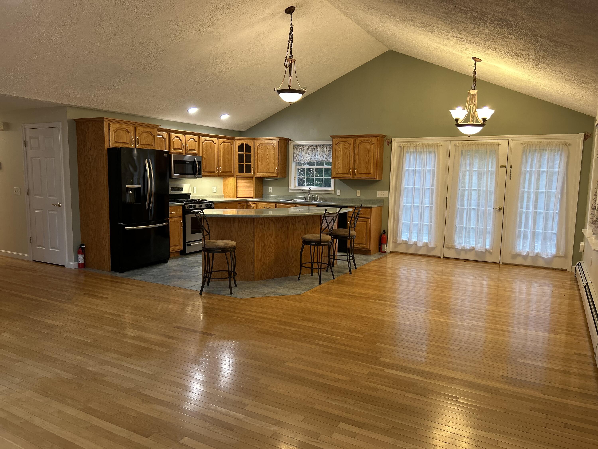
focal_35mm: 26
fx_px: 449
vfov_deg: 53.1
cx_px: 299
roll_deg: -0.5
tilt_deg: -6.6
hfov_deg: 67.3
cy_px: 224
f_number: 1.5
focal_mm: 5.7
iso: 100
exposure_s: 1/60
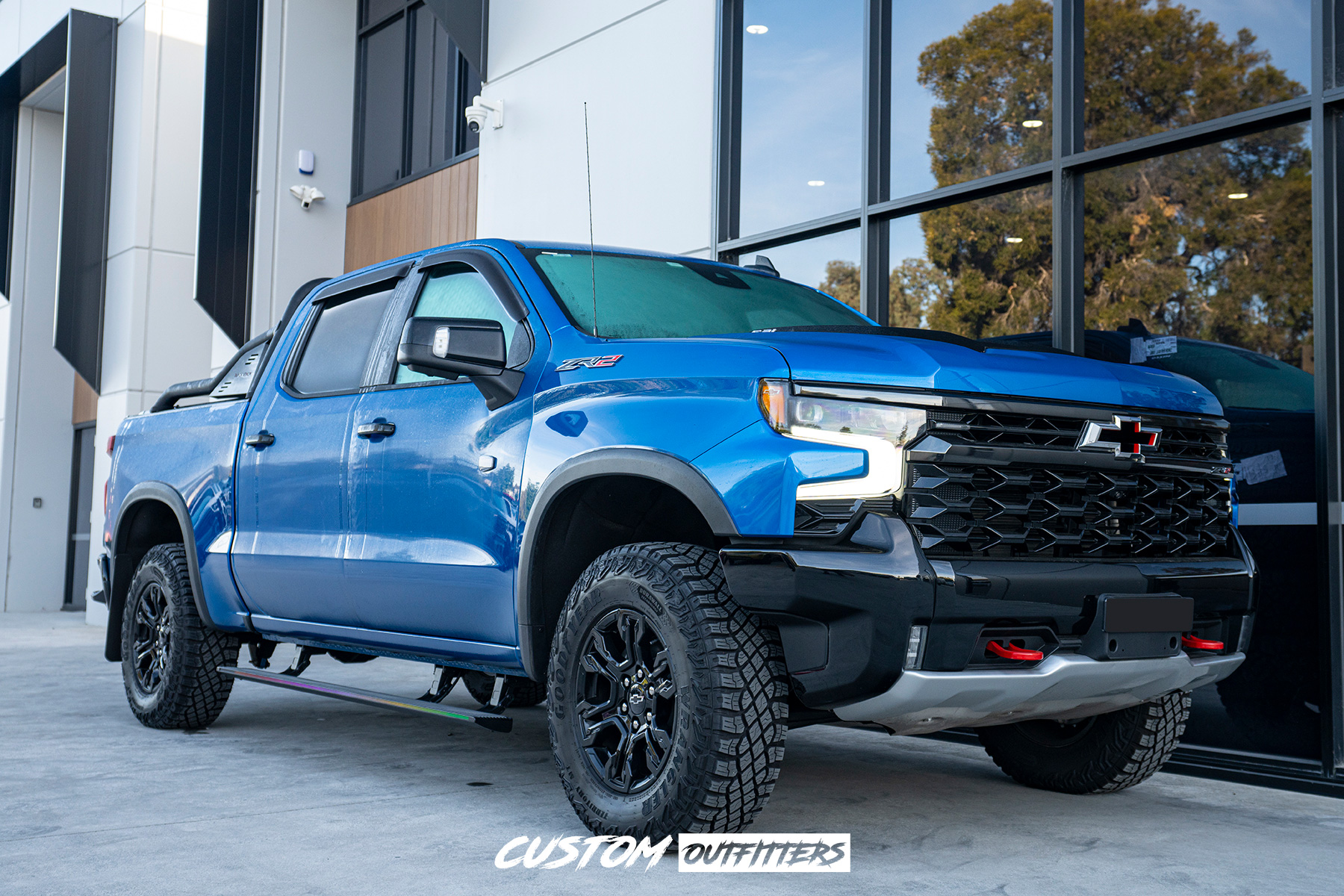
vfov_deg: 40.0
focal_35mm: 33
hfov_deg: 57.2
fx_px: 1232
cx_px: 672
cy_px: 448
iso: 400
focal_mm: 33
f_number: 4
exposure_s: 1/160
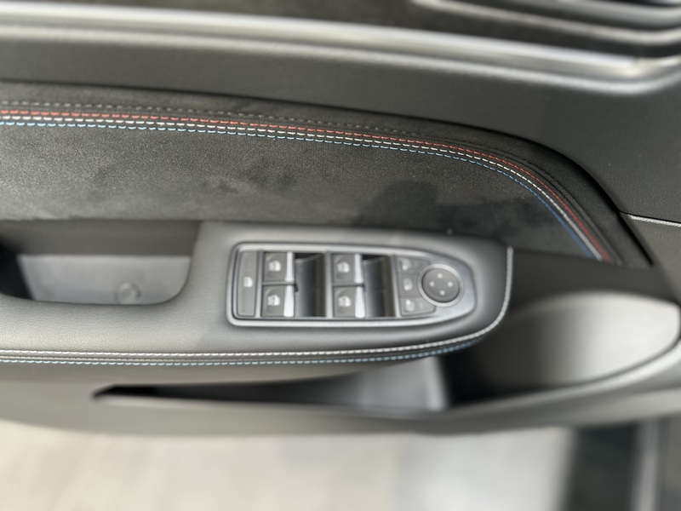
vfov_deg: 56.8
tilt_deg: -61.0
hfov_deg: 71.6
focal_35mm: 24
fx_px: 472
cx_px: 340
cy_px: 256
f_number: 1.78
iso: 250
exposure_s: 1/67
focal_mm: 6.86
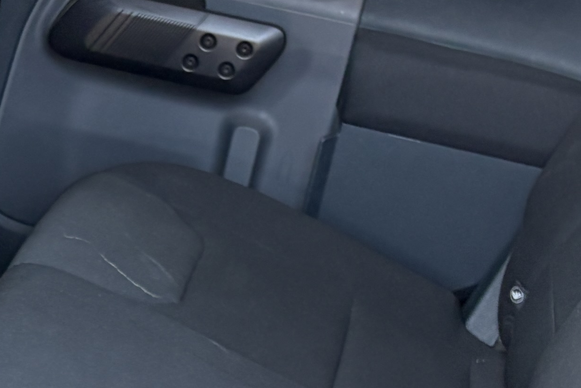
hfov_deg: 16.0
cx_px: -17
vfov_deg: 10.8
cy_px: 434
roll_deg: -11.1
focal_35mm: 125
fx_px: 2017
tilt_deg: -26.2
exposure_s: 1/80
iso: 125
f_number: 1.6
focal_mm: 5.96
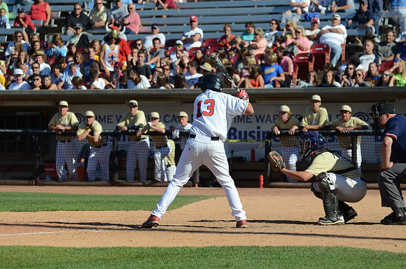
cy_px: 134
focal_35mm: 210
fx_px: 2363
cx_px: 203
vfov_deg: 6.5
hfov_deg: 9.8
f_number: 4.8
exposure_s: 1/8000
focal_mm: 140
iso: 800
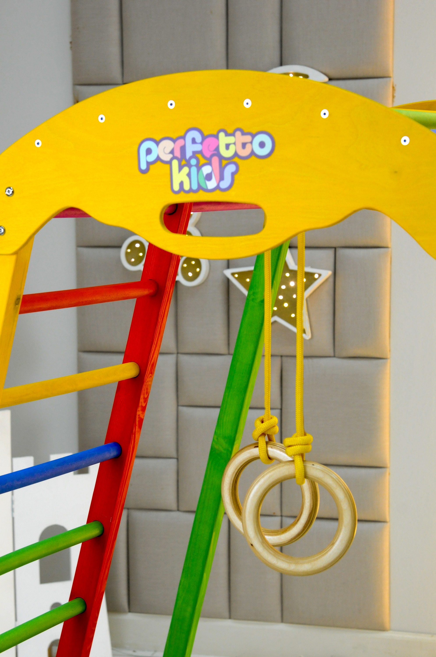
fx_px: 1585
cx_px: 218
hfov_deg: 15.7
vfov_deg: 23.4
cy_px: 328
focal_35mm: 87
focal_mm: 58
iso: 1000
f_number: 5.6
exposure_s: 1/50
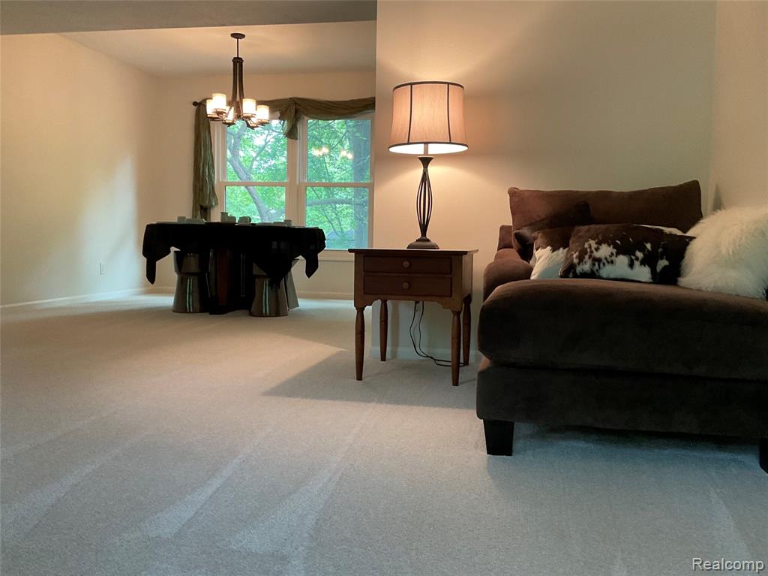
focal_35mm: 29
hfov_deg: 61.7
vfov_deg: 48.2
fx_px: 643
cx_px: 384
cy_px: 288
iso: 160
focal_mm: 3
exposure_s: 1/60
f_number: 1.8
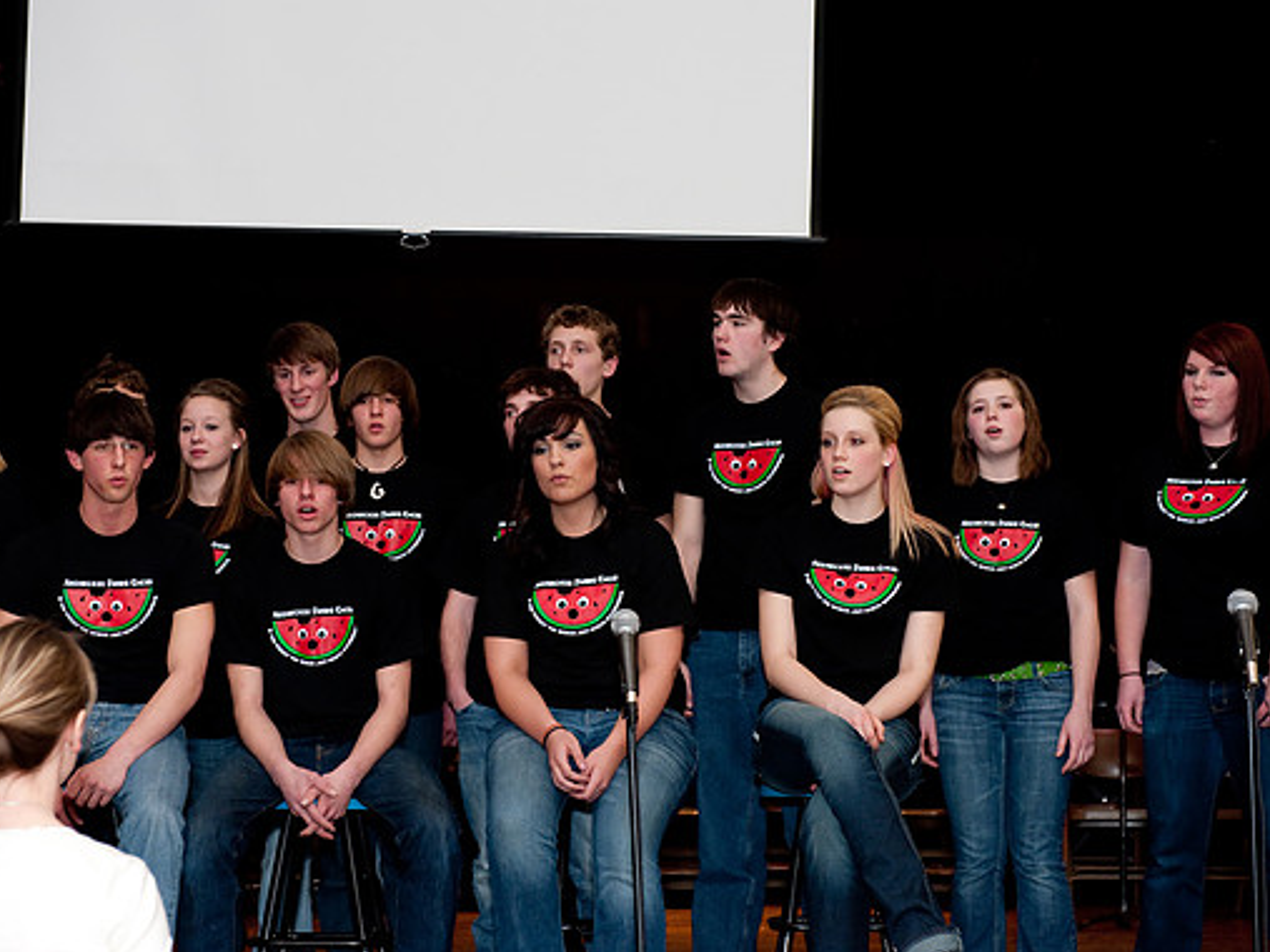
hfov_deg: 25.3
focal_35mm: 77
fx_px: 2824
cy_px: 481
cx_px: 566
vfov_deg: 19.1
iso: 560
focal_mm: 70
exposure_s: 1/125
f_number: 5.6
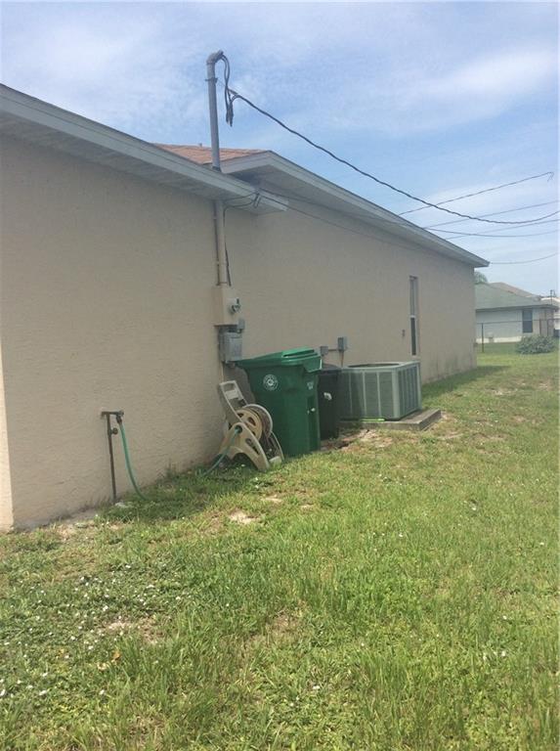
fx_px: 693
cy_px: 376
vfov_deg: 56.9
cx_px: 280
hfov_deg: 44.0
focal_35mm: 32
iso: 32
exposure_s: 1/1634
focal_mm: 3.3
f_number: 2.4
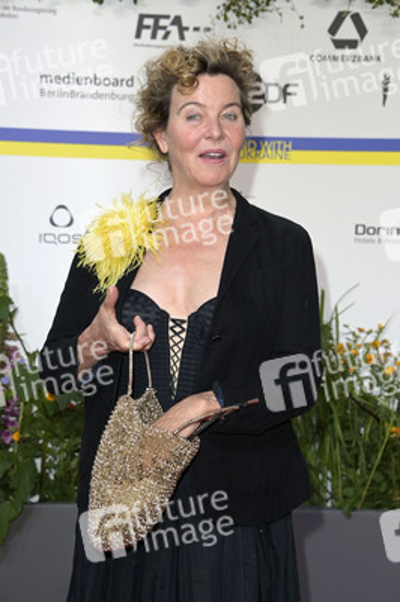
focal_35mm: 85
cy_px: 301
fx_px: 1419
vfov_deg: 23.9
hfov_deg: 16.0
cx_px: 200
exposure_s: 1/250
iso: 640
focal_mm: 85
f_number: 6.3
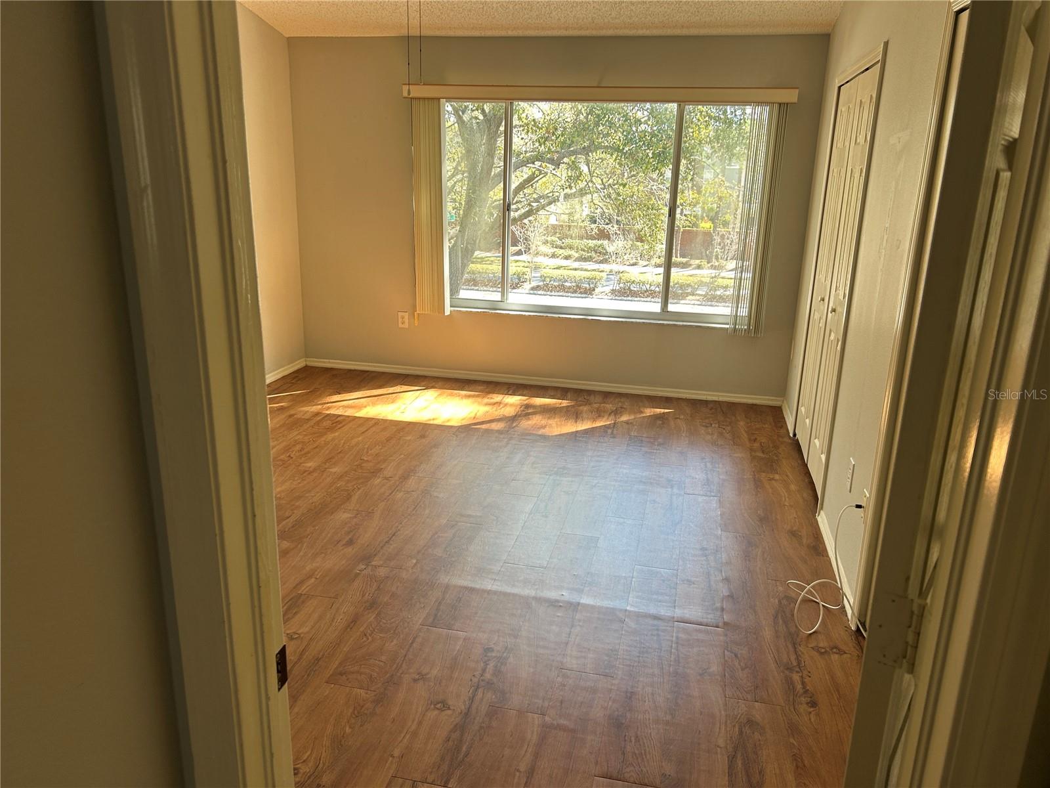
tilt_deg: -16.5
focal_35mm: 26
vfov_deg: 53.1
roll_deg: -1.7
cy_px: 394
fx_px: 789
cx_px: 525
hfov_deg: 67.3
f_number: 1.5
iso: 50
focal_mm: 5.7
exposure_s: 1/121
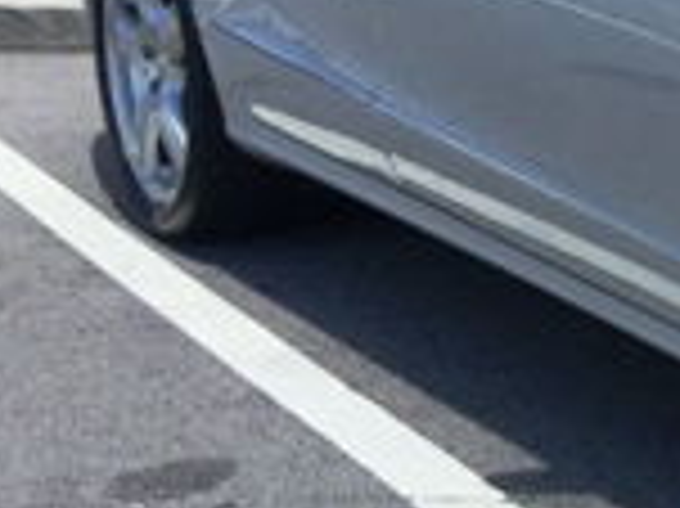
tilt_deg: -12.8
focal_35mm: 123
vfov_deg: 12.0
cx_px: 1405
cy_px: 117
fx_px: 2414
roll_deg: -1.0
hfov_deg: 13.5
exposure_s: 1/3597
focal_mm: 4.15
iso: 32
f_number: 2.2
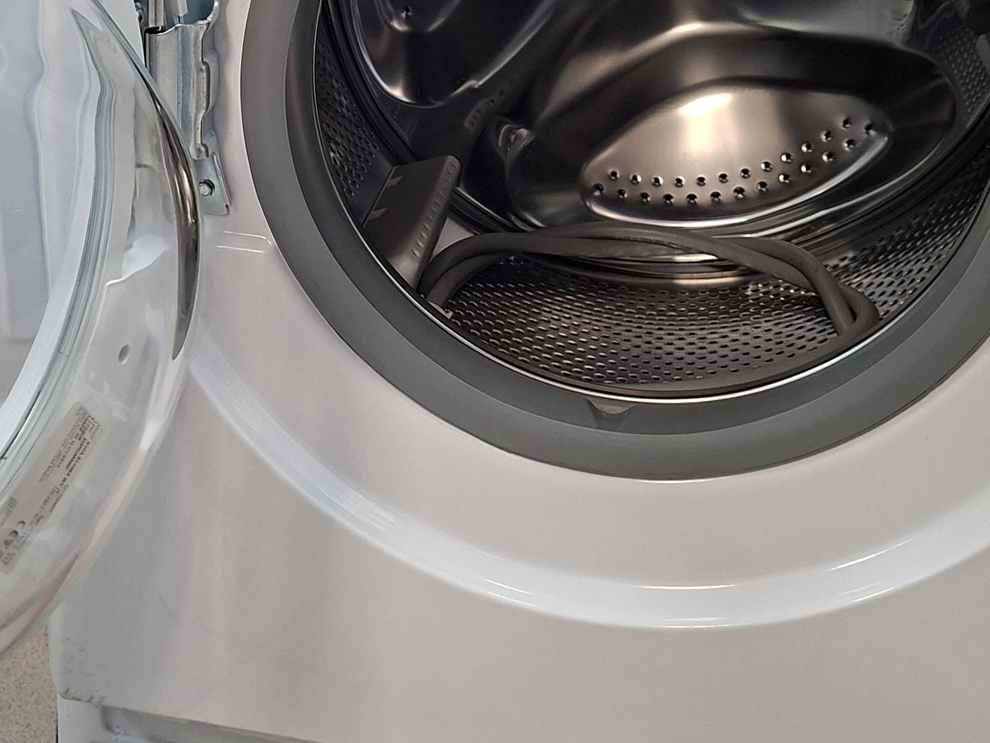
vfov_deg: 24.6
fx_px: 1659
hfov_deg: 33.0
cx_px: 342
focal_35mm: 58
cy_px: 89
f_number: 1.8
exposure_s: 1/33
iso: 250
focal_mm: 5.54
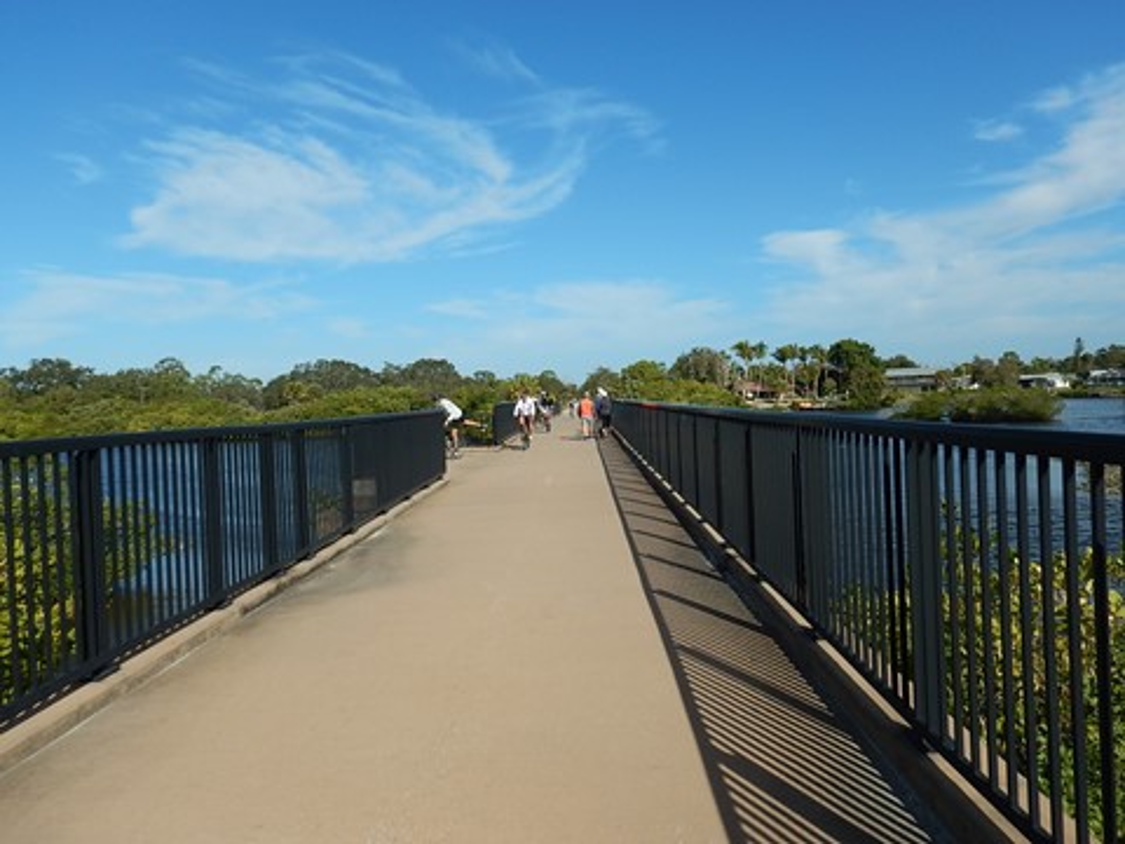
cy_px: 422
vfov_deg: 56.8
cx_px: 562
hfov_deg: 71.6
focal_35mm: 24
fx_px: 780
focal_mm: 4.3
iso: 125
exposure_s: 1/1500
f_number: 4.1
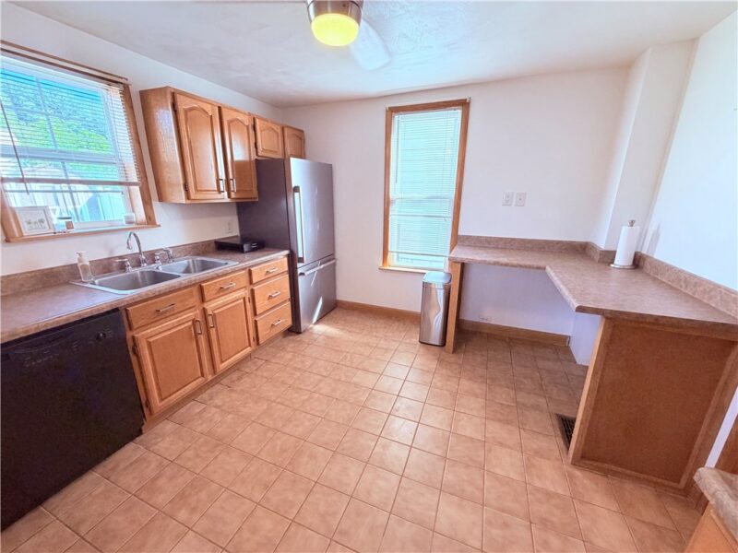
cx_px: 369
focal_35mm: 14
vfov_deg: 85.7
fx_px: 298
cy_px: 276
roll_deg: -0.5
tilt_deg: -16.4
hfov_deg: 102.1
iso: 320
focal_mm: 2.22
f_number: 2.2
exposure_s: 1/120
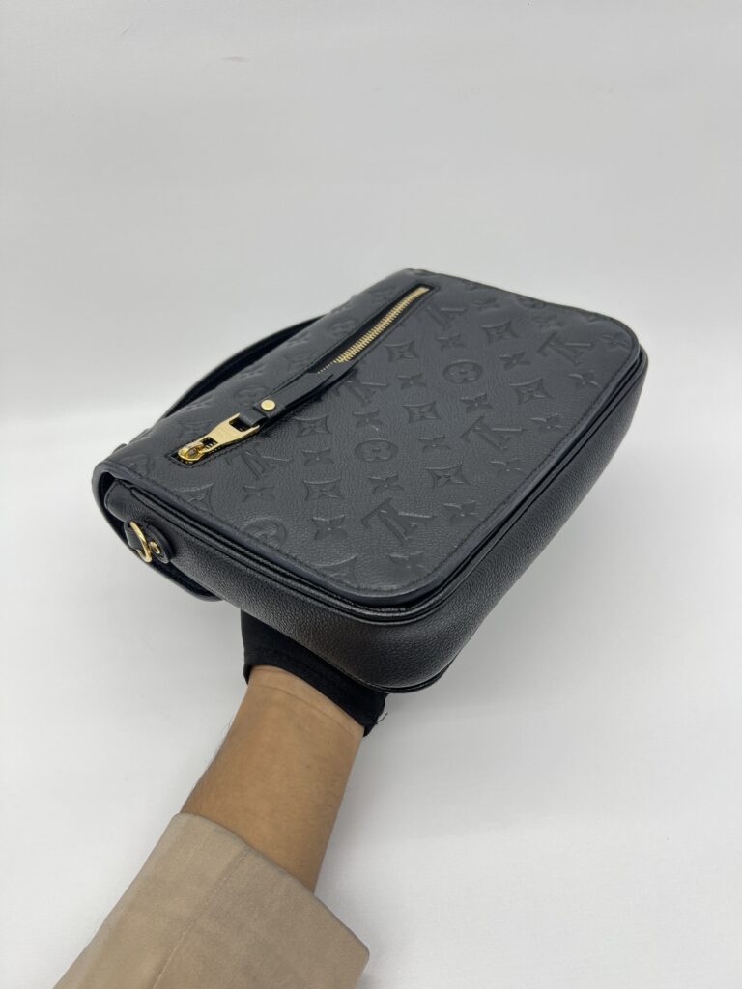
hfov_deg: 53.1
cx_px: 371
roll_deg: +4.1
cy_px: 494
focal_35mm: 26
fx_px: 743
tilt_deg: -44.7
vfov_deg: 67.3
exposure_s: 1/100
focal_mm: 5.7
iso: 40
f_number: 1.5
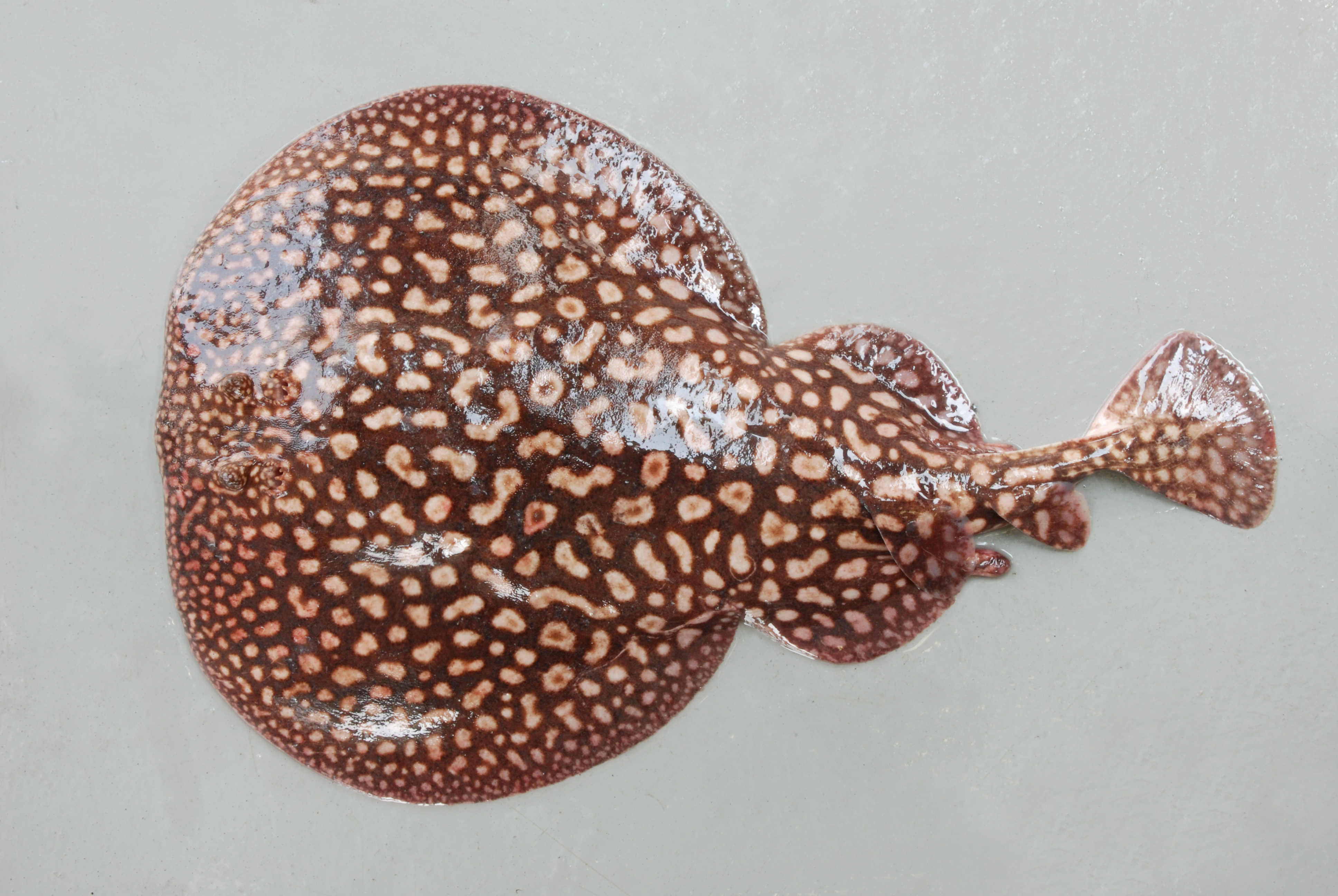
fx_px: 2121
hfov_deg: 35.0
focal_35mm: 57
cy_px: 448
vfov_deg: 23.8
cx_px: 669
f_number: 20
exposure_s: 1/3
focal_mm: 38
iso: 200
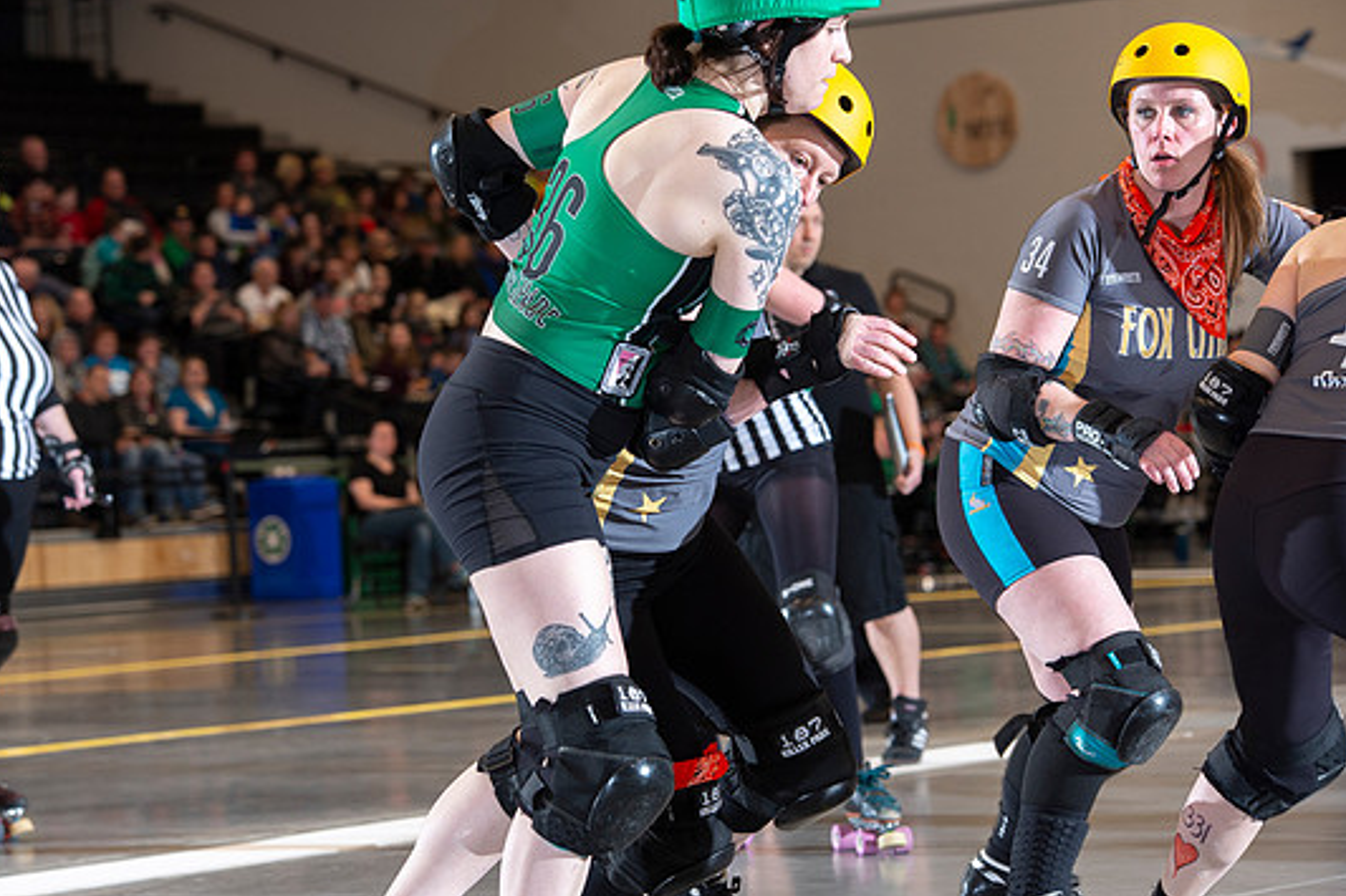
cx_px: 619
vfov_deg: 11.2
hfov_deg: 16.8
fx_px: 4560
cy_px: 458
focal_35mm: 122
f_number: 5.6
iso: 640
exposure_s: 1/160
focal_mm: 112
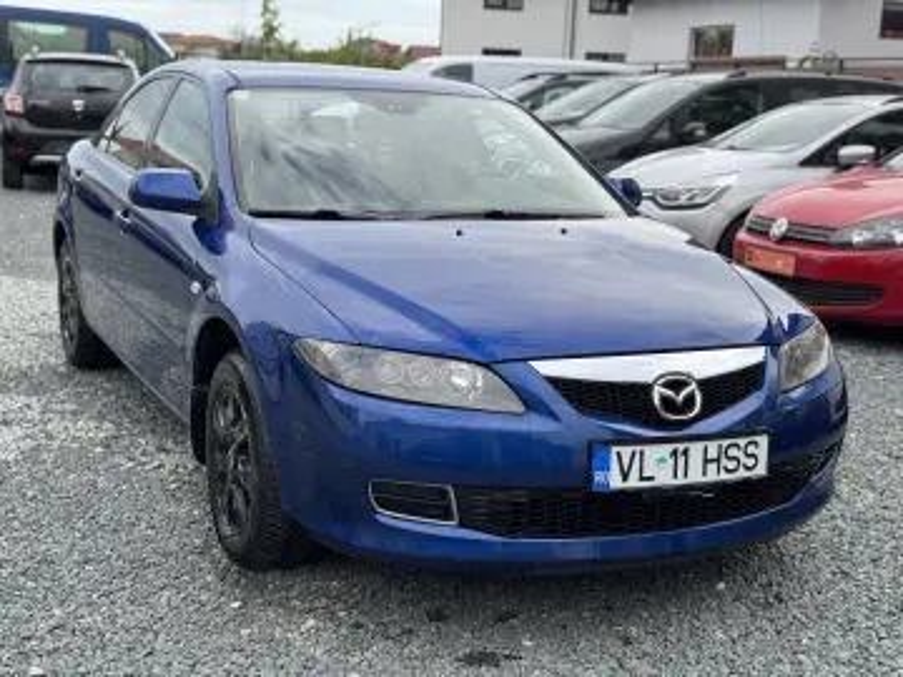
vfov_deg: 30.3
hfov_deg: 39.7
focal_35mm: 48
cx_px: 452
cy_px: 338
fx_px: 1252
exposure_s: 1/865
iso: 64
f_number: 1.78
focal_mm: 6.76
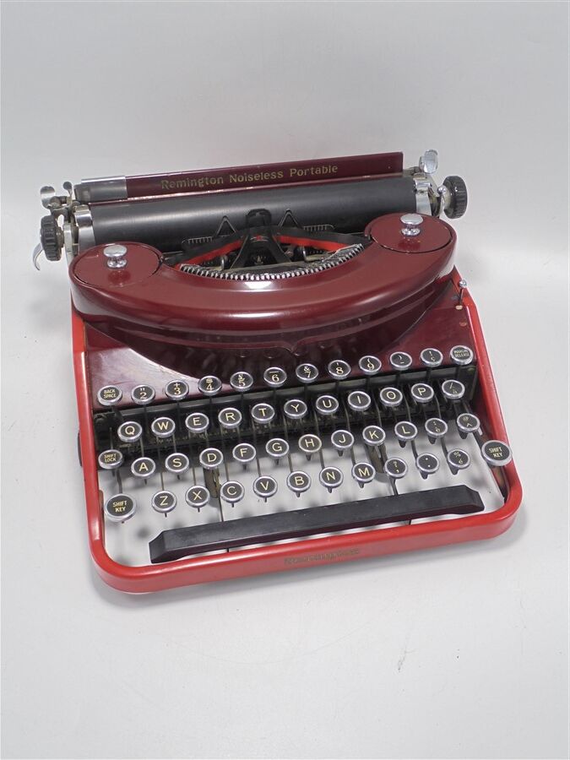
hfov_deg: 37.7
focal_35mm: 38
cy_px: 380
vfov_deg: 49.0
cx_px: 285
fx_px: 834
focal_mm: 6.9
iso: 100
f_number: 4.2
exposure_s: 1/40
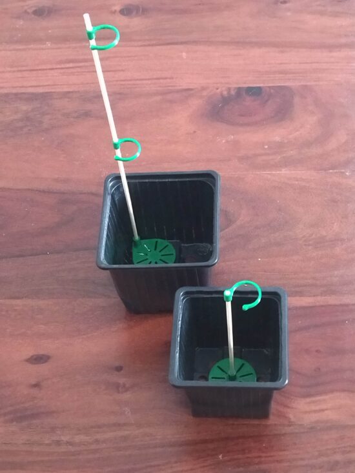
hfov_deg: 51.4
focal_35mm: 27
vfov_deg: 65.3
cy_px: 236
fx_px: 369
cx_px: 178
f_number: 1.79
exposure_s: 1/17
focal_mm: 4.74
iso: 2128
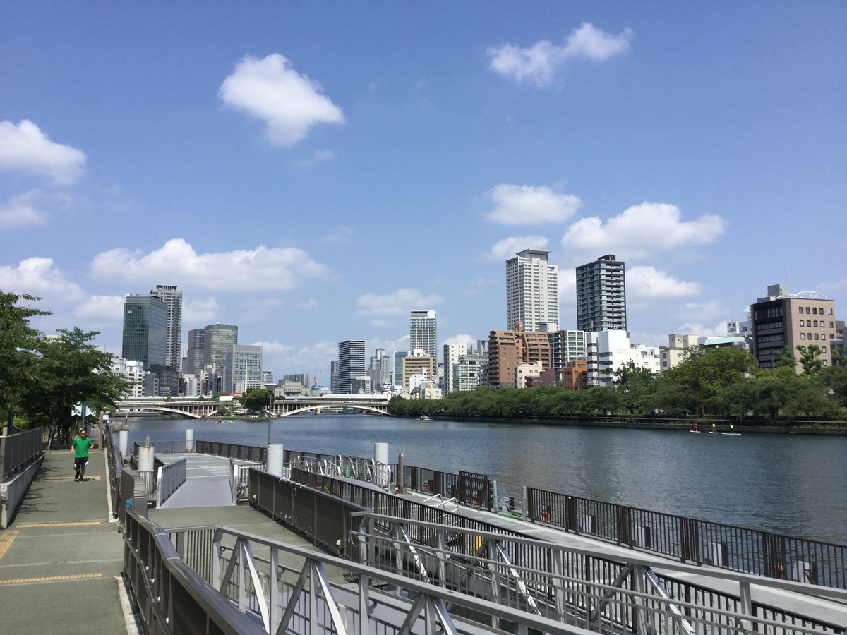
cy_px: 318
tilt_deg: +5.3
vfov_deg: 45.4
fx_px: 759
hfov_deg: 58.4
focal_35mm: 31
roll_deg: +0.0
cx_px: 424
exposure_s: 1/1988
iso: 25
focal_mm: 3.3
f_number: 2.4
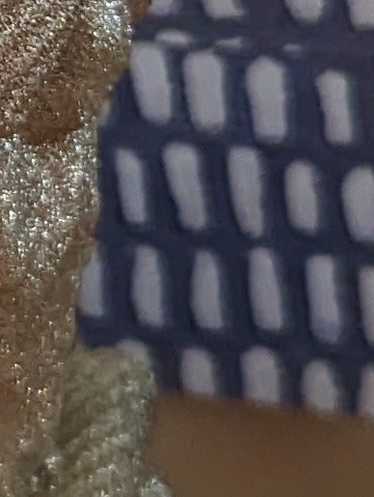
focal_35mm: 190
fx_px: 2729
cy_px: -341
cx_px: -342
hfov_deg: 7.6
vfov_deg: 9.9
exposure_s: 1/198
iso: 1783
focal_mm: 6.81
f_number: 1.85
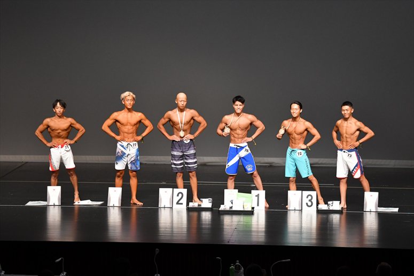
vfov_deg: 9.1
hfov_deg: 13.7
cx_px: 207
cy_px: 138
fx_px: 1724
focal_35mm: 150
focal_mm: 100
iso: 2500
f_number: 5.6
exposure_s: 1/400
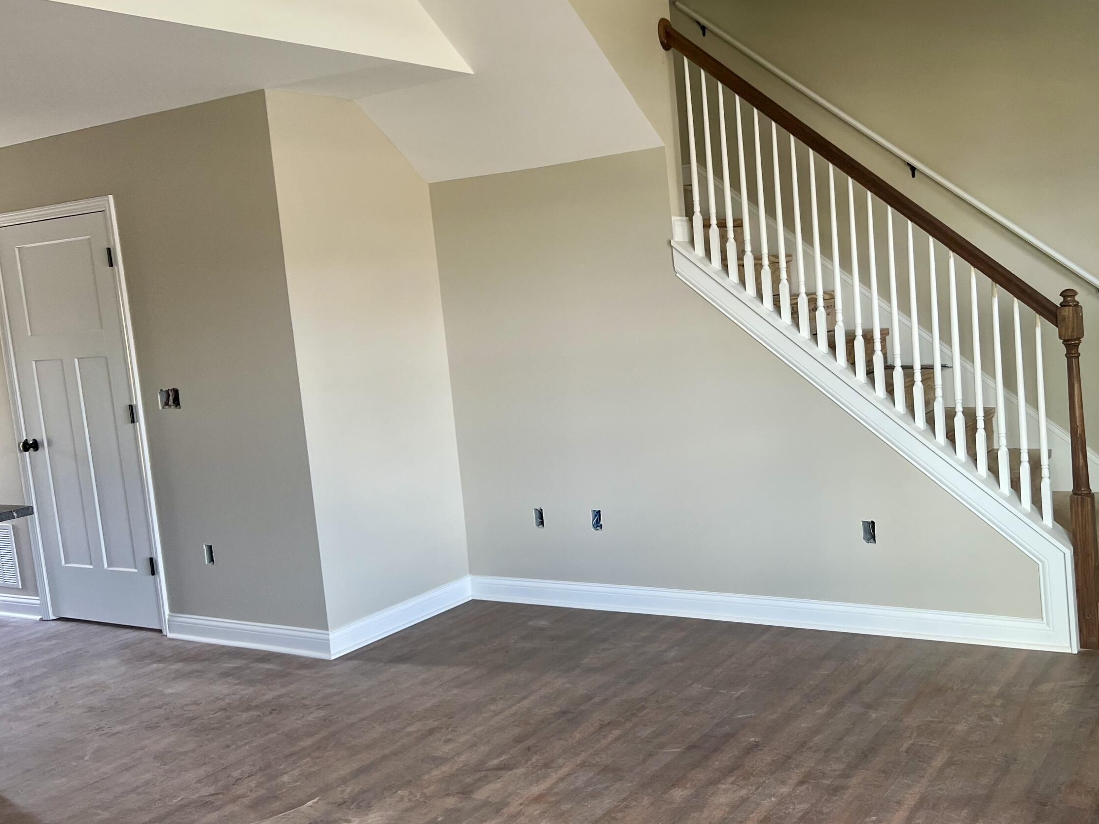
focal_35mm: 35
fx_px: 1111
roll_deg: +5.2
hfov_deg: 51.9
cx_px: 707
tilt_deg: -5.4
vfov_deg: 40.7
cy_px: 383
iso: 125
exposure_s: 1/121
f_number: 1.5
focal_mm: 5.7
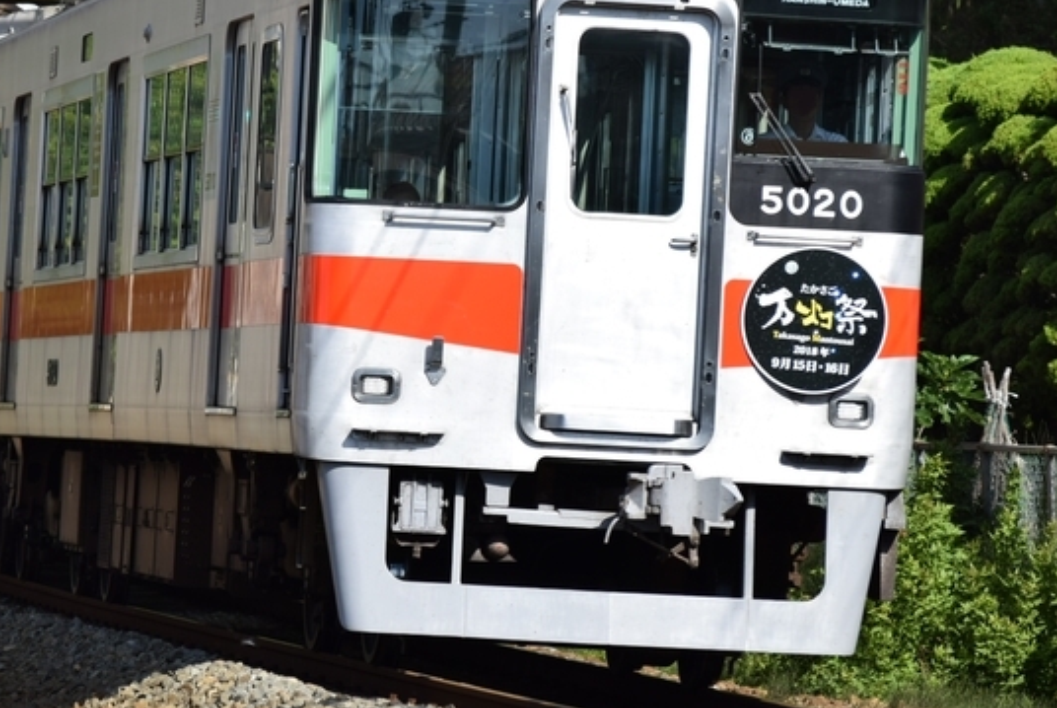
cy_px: 251
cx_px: 365
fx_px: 8556
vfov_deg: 4.7
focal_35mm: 291
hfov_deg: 7.1
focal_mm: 130
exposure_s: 1/640
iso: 100
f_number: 4.8
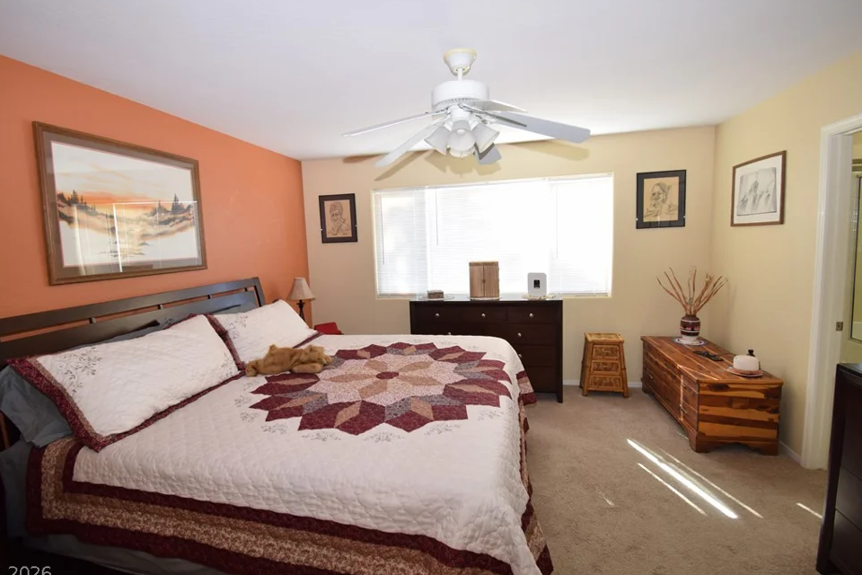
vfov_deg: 73.7
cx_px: 423
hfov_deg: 96.7
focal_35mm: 16
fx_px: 383
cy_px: 280
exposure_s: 1/20
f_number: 5.6
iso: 400
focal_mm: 10
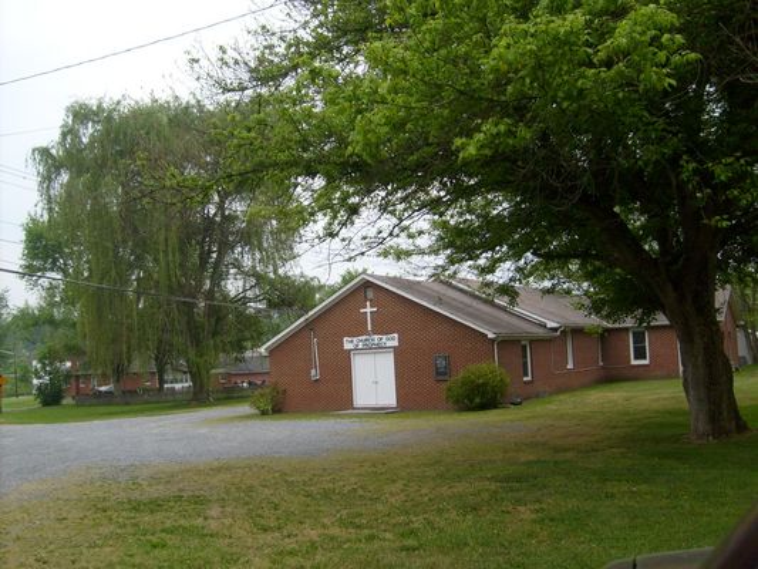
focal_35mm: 35
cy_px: 284
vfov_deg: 40.7
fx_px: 767
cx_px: 379
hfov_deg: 52.6
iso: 80
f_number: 7.1
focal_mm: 5.8
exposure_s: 1/180
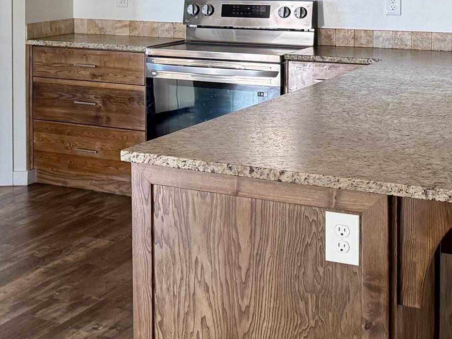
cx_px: -96
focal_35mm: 79
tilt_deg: -2.1
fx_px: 1032
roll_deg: +0.1
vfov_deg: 18.1
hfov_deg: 22.7
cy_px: -22
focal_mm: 6.76
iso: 200
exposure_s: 1/111
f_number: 1.78
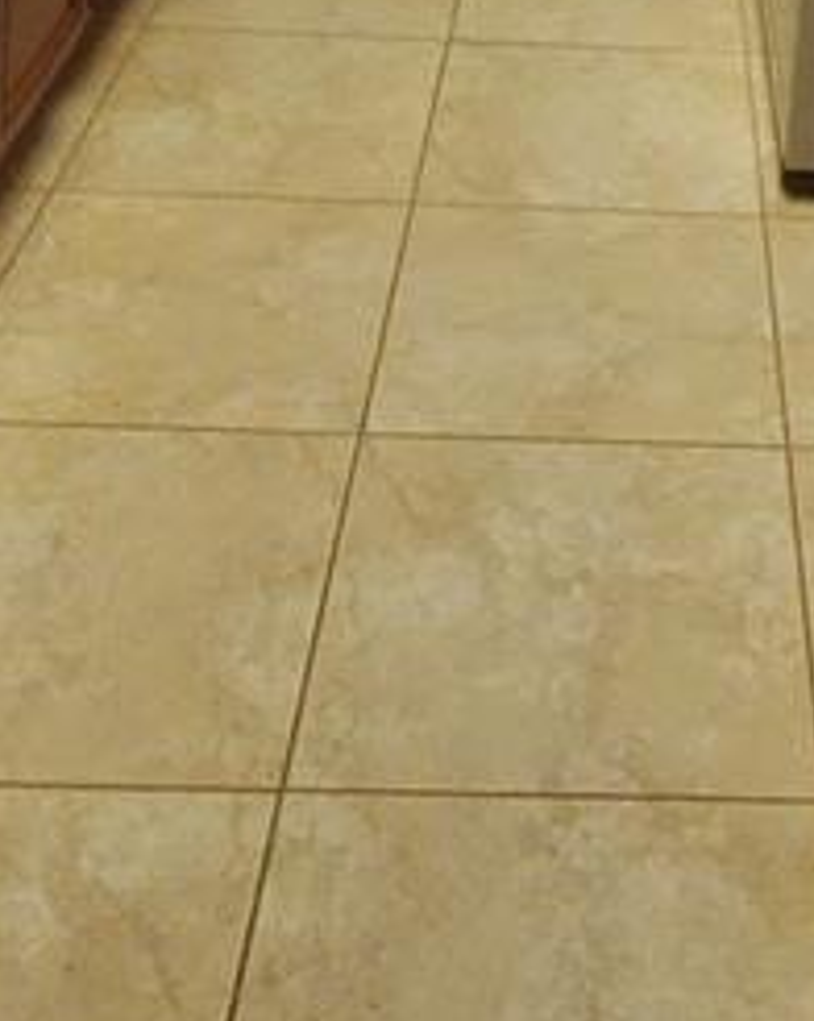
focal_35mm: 62
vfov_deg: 22.9
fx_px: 1872
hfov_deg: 23.6
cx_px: 793
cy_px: -623
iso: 160
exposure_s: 1/60
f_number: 2.2
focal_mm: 1.8
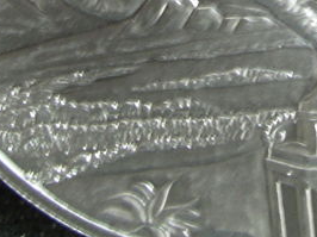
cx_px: 254
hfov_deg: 13.7
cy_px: -144
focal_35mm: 143
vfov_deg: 10.0
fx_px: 1308
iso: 50
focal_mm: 6.3
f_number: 2.9
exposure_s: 1/10.1
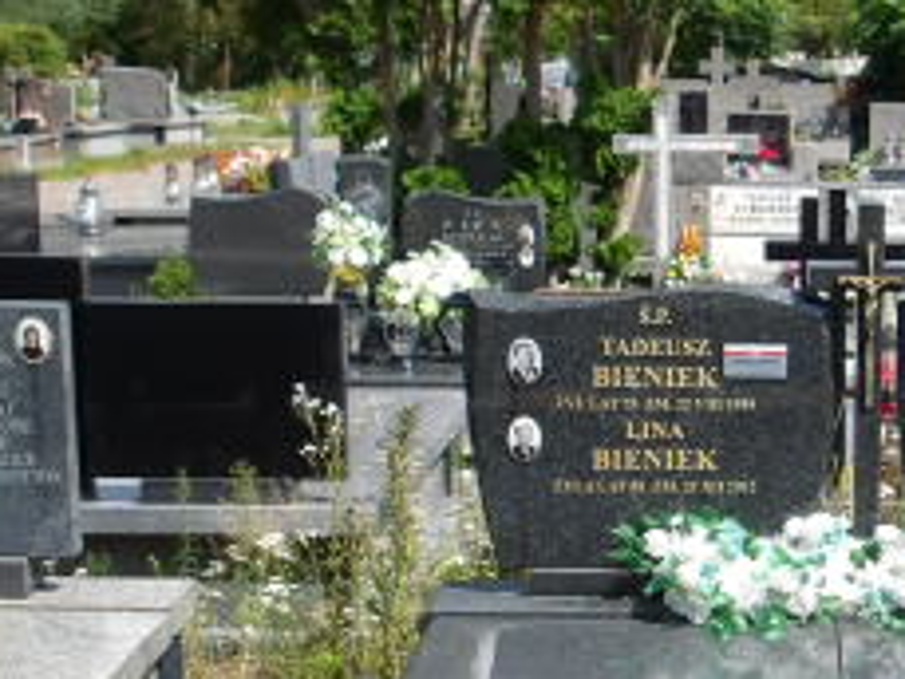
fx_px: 2485
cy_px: 529
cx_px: 913
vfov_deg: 15.5
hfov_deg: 20.0
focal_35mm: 95
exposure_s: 1/874
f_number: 3.3
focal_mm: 6.1
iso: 100
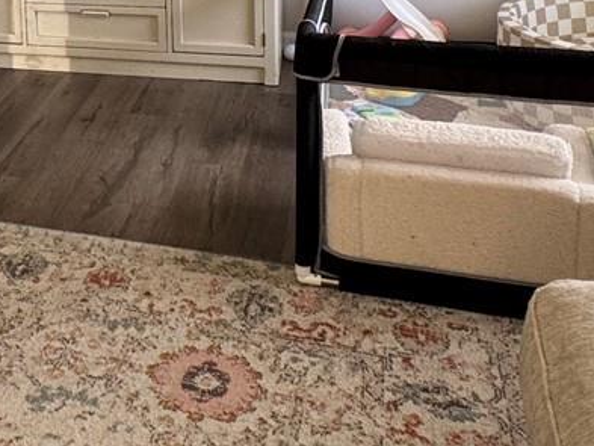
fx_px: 978
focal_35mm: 57
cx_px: -57
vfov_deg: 23.4
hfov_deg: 30.3
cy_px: -97
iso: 160
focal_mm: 2.22
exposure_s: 1/99
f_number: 2.2
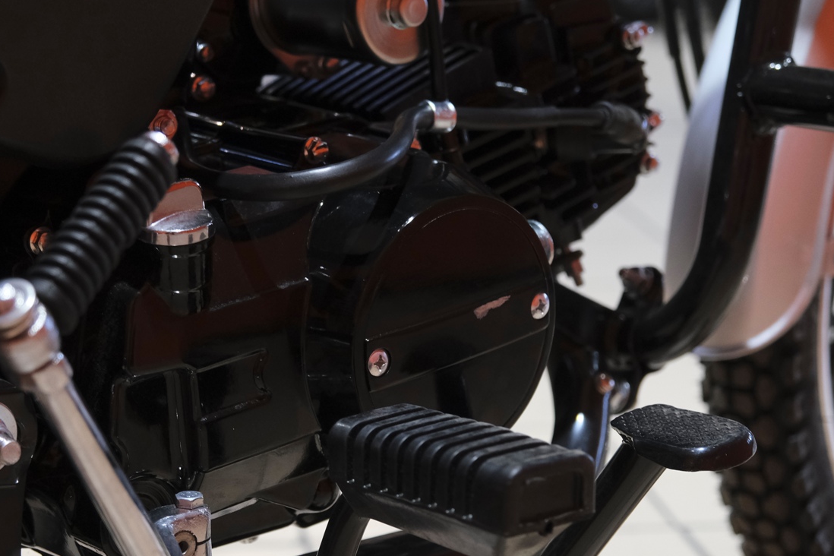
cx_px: 333
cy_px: 300
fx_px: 1992
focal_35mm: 86
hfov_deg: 23.6
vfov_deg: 15.9
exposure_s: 1/100
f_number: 4
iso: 1600
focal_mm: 39.3
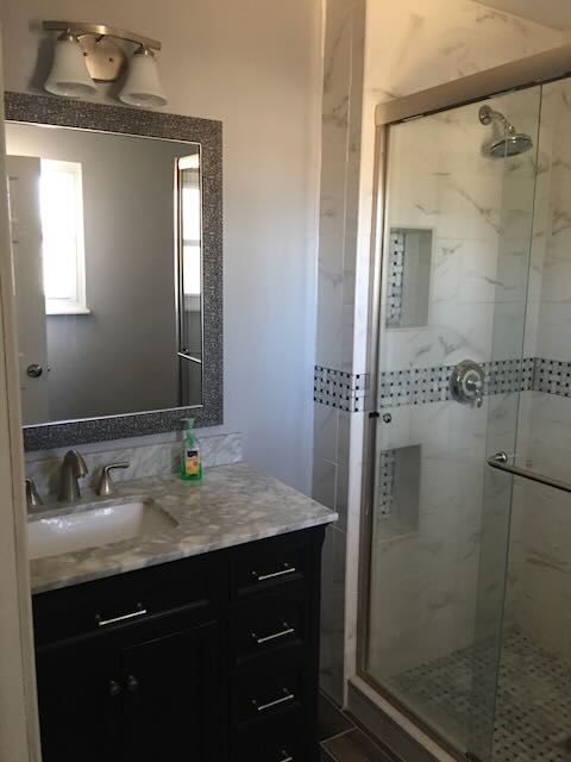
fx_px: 638
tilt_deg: -7.6
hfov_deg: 48.2
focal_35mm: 29
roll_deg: -0.9
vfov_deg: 61.7
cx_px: 286
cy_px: 381
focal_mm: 4.15
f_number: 2.2
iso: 100
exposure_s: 1/15
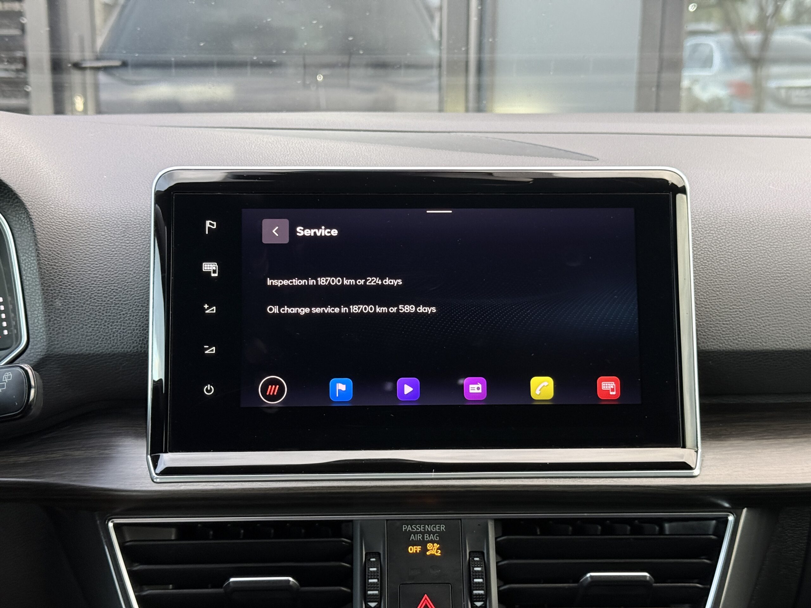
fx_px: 1125
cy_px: 304
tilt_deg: -12.6
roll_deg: +0.1
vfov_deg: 30.3
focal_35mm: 48
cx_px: 406
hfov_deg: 39.7
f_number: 1.78
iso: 400
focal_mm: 6.76
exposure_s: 1/36
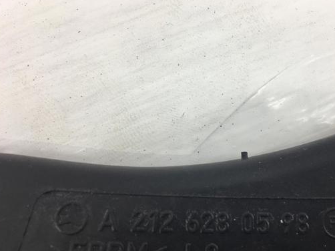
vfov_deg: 38.5
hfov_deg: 49.8
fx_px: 358
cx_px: 204
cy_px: 145
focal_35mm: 37
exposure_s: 1/50
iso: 32
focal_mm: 4.15
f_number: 2.2
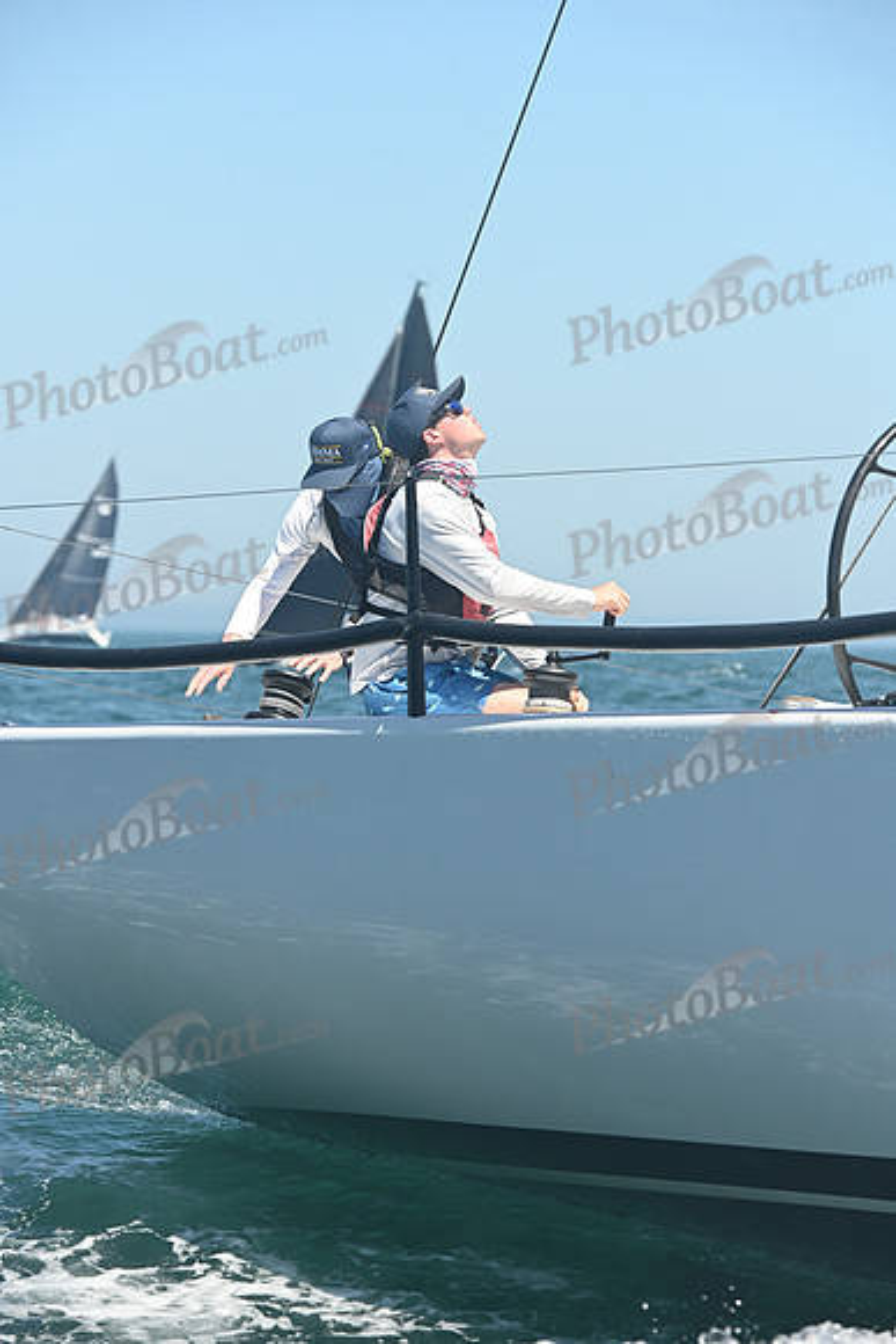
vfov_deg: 14.2
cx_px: 448
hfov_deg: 9.5
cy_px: 672
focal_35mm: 145
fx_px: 5410
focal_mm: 145
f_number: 5.6
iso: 320
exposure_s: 1/1000
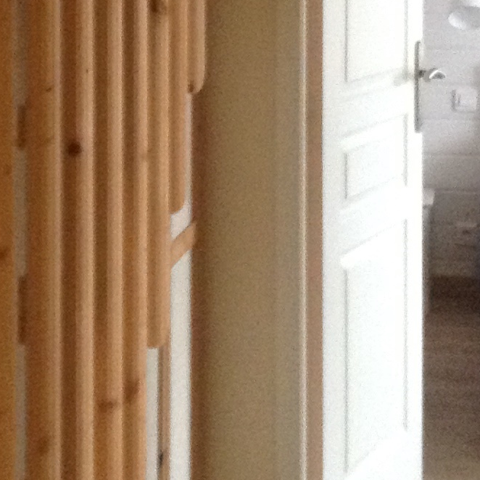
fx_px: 1788
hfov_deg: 15.3
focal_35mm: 114
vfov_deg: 15.0
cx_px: 198
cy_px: -4
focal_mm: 3.3
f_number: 2.4
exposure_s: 1/15
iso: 250
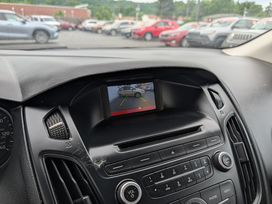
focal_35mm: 24
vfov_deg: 56.9
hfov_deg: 71.5
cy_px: 102
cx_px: 136
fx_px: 189
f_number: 1.68
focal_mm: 6.9
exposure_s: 1/215
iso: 20
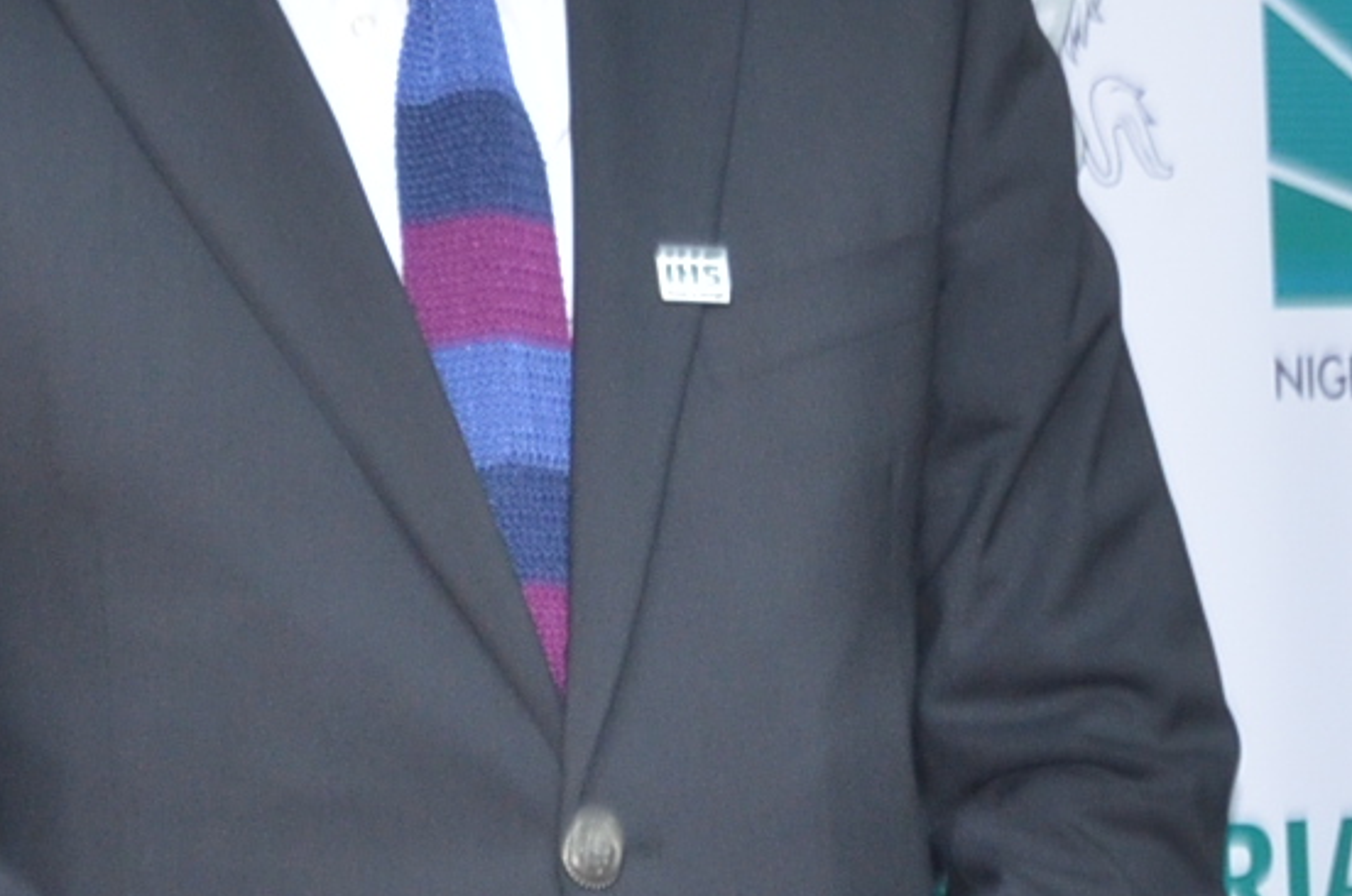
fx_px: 11293
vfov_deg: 4.5
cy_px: 372
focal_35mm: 301
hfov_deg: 6.8
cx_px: 326
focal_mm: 45
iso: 500
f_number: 5.6
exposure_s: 1/30
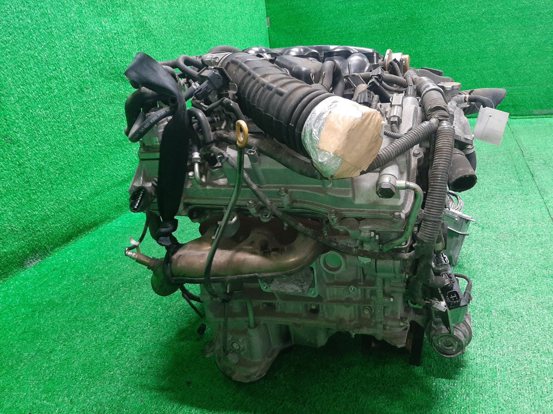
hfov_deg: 67.3
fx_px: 415
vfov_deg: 53.1
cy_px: 207
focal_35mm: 26
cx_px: 276
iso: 240
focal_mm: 3.93
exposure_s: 1/50
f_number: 1.7
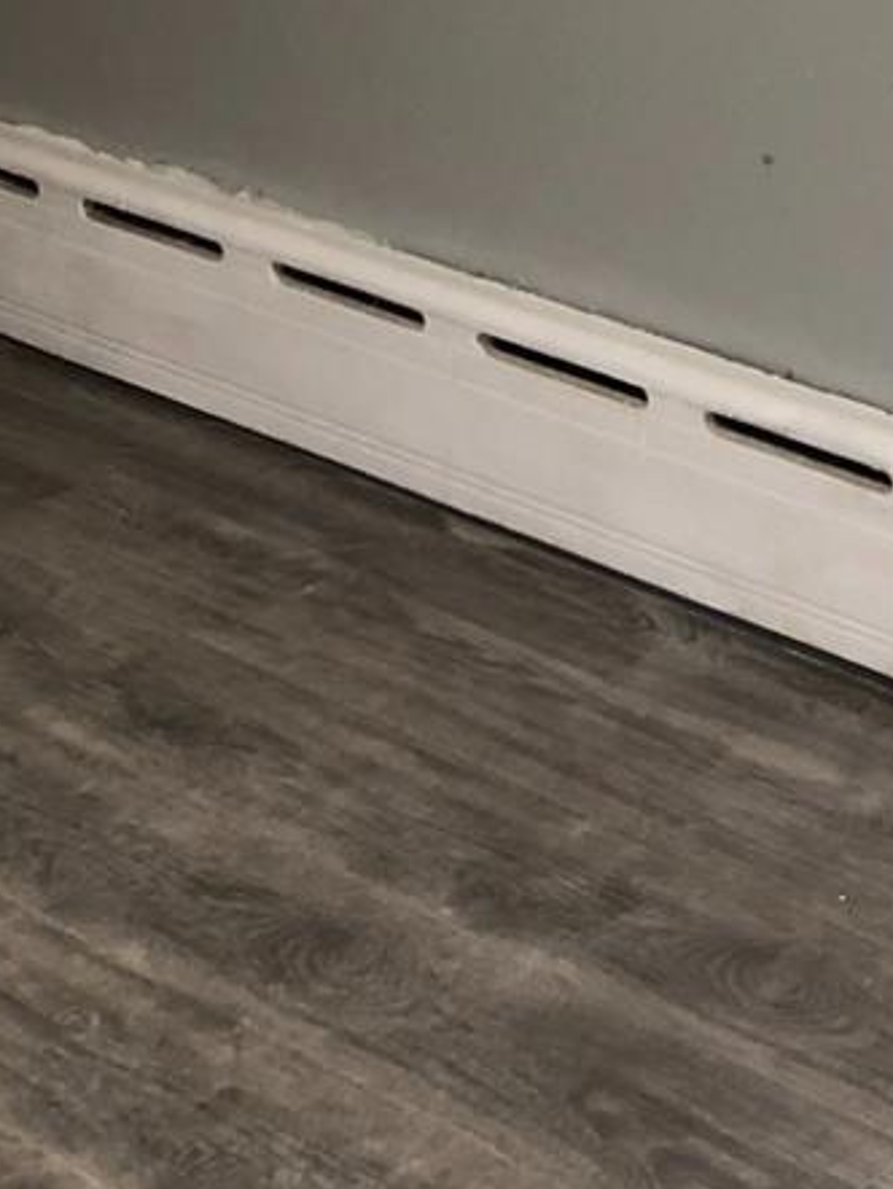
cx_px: 1104
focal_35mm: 95
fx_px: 3265
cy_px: -616
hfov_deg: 15.0
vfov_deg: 18.3
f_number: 1.8
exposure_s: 1/24
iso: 40
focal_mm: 3.99
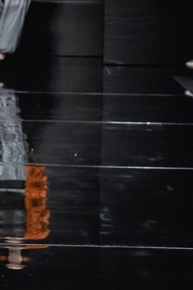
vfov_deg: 10.7
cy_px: 4
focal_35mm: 190
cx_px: -10
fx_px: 1528
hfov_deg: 7.2
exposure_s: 1/250
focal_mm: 35
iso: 2000
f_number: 4.5
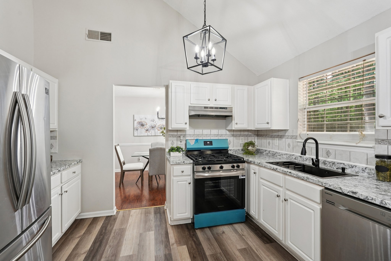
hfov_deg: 96.7
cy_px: 130
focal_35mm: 16
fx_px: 174
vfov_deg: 73.7
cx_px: 196
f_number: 8
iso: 800
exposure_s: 1/15
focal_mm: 16
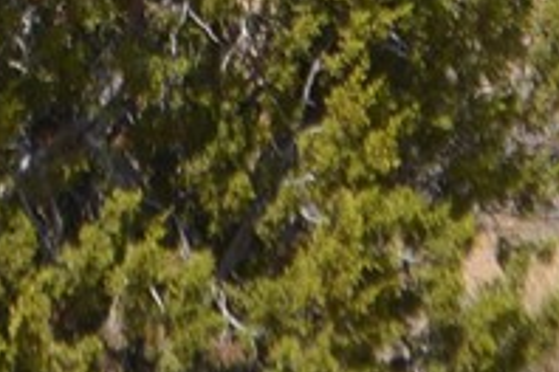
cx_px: 138
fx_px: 7030
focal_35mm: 453
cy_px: -569
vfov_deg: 3.0
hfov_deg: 4.6
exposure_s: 1/1600
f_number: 6.3
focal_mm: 55
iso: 400
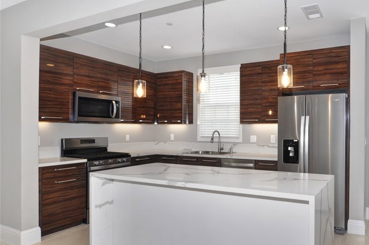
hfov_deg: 74.6
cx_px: 235
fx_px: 235
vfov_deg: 54.9
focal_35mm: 23
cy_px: 136
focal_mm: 12
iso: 400
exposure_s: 1/60
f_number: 7.1
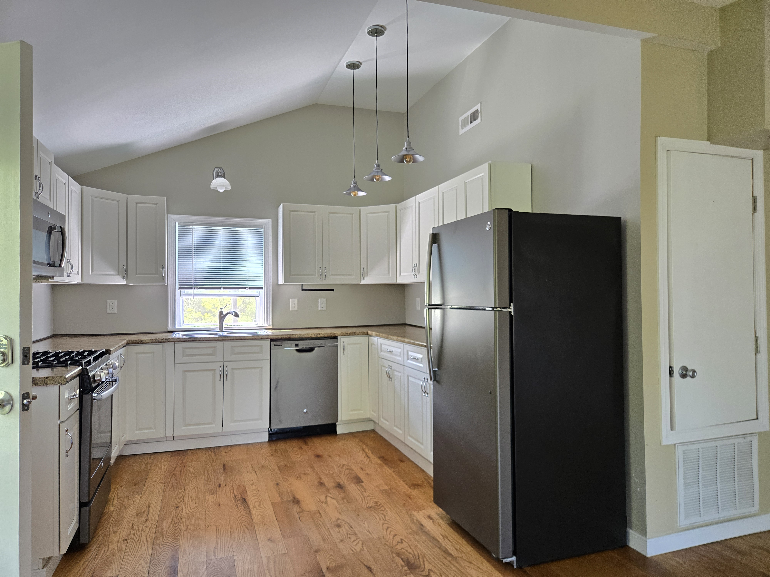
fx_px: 512
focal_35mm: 23
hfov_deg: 73.9
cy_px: 288
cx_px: 385
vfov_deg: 58.9
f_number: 1.8
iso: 320
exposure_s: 1/120
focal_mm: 5.4
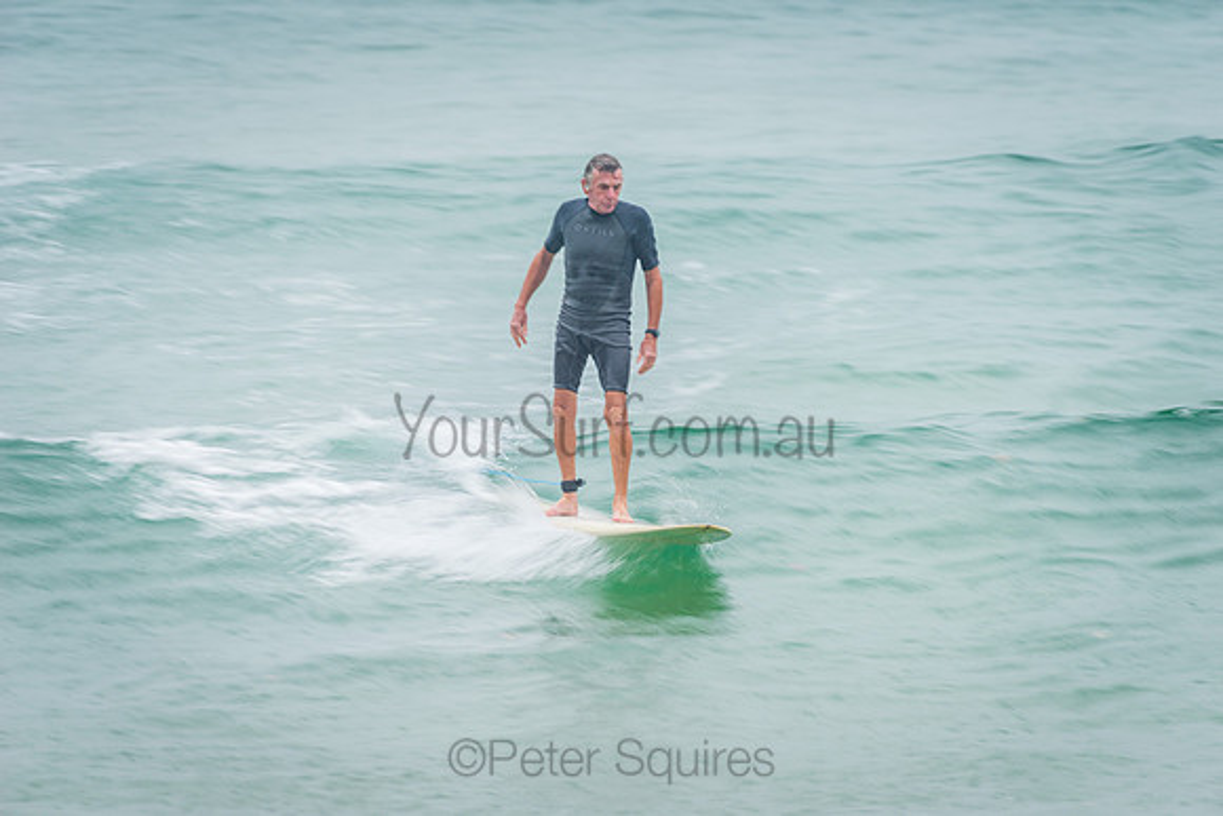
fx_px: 16989
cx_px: 612
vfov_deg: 2.8
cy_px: 408
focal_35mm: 500
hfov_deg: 4.1
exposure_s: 1/25
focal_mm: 500
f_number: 7.1
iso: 64
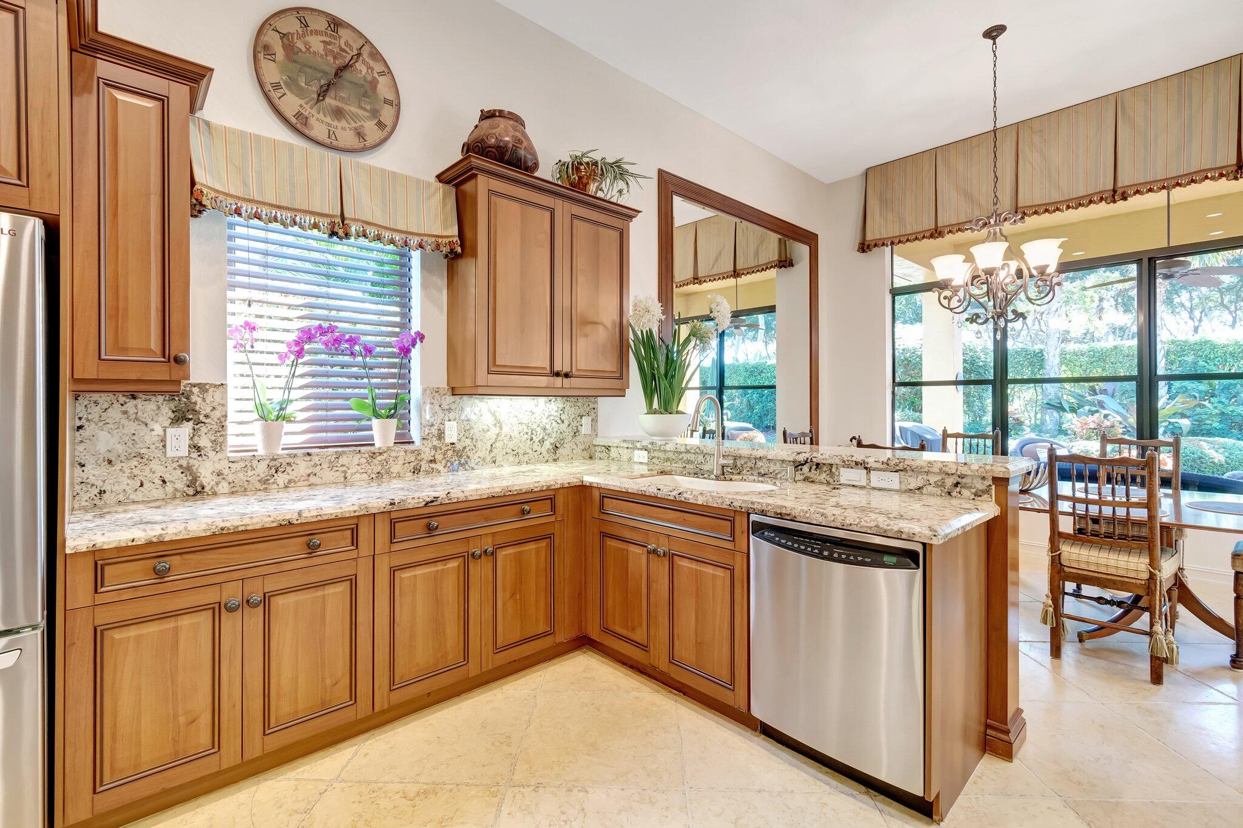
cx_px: 622
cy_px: 414
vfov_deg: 77.3
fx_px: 518
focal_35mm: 15
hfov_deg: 100.4
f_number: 8
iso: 1000
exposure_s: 1/5
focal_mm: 10
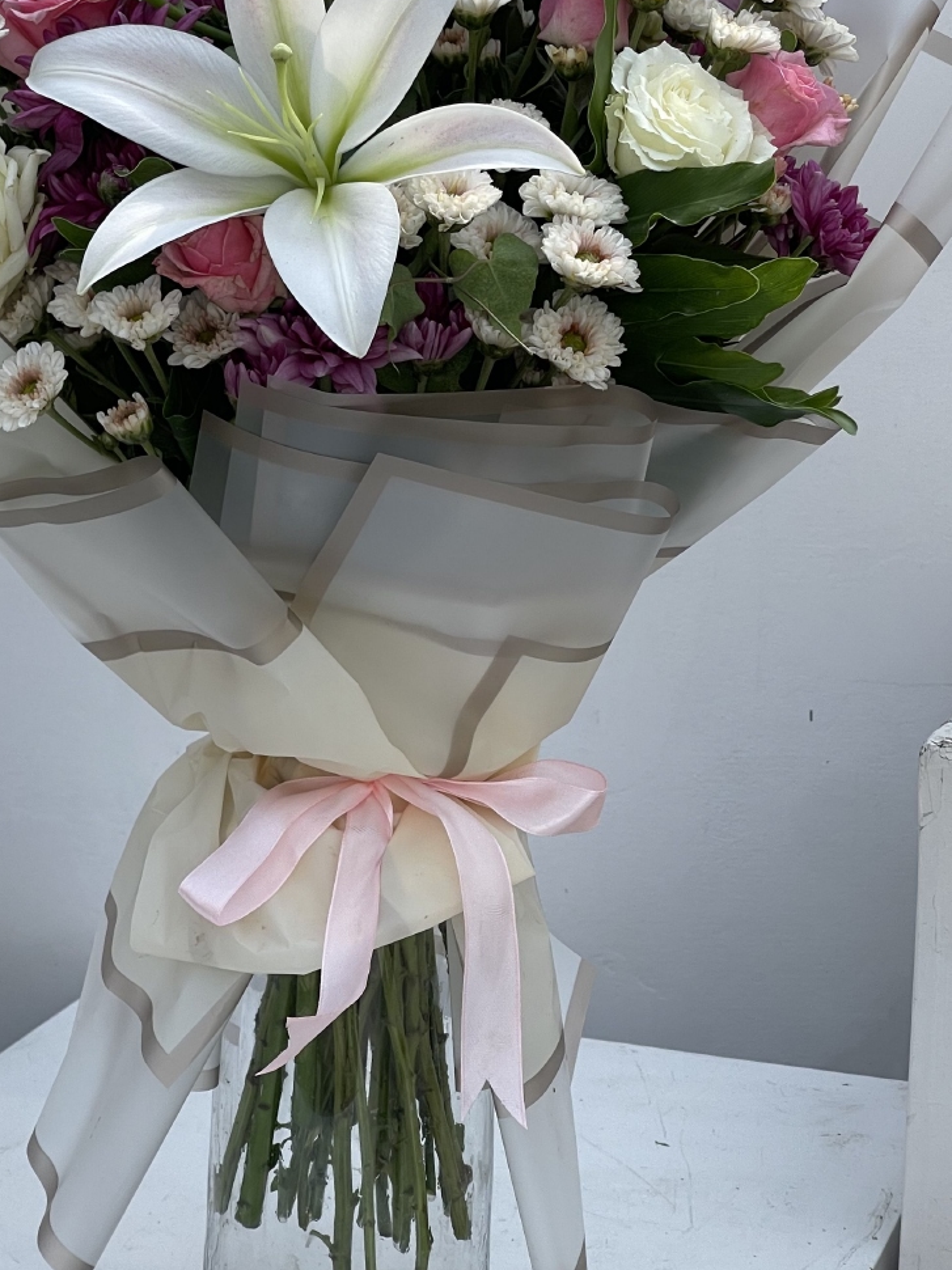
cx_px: 365
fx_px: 3632
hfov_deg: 14.9
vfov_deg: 19.7
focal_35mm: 99
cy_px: 292
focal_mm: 7.5
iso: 20
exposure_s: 1/645
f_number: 2.2
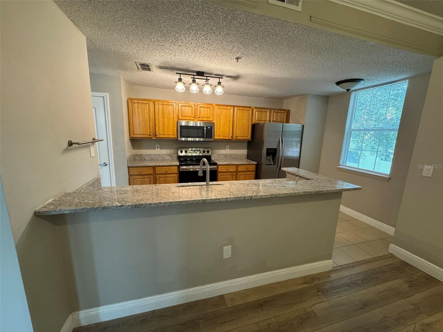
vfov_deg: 85.7
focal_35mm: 14
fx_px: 179
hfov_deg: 102.1
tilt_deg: -11.2
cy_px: 166
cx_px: 222
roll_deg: -2.0
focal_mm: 2.22
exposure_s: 1/60
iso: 400
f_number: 2.2
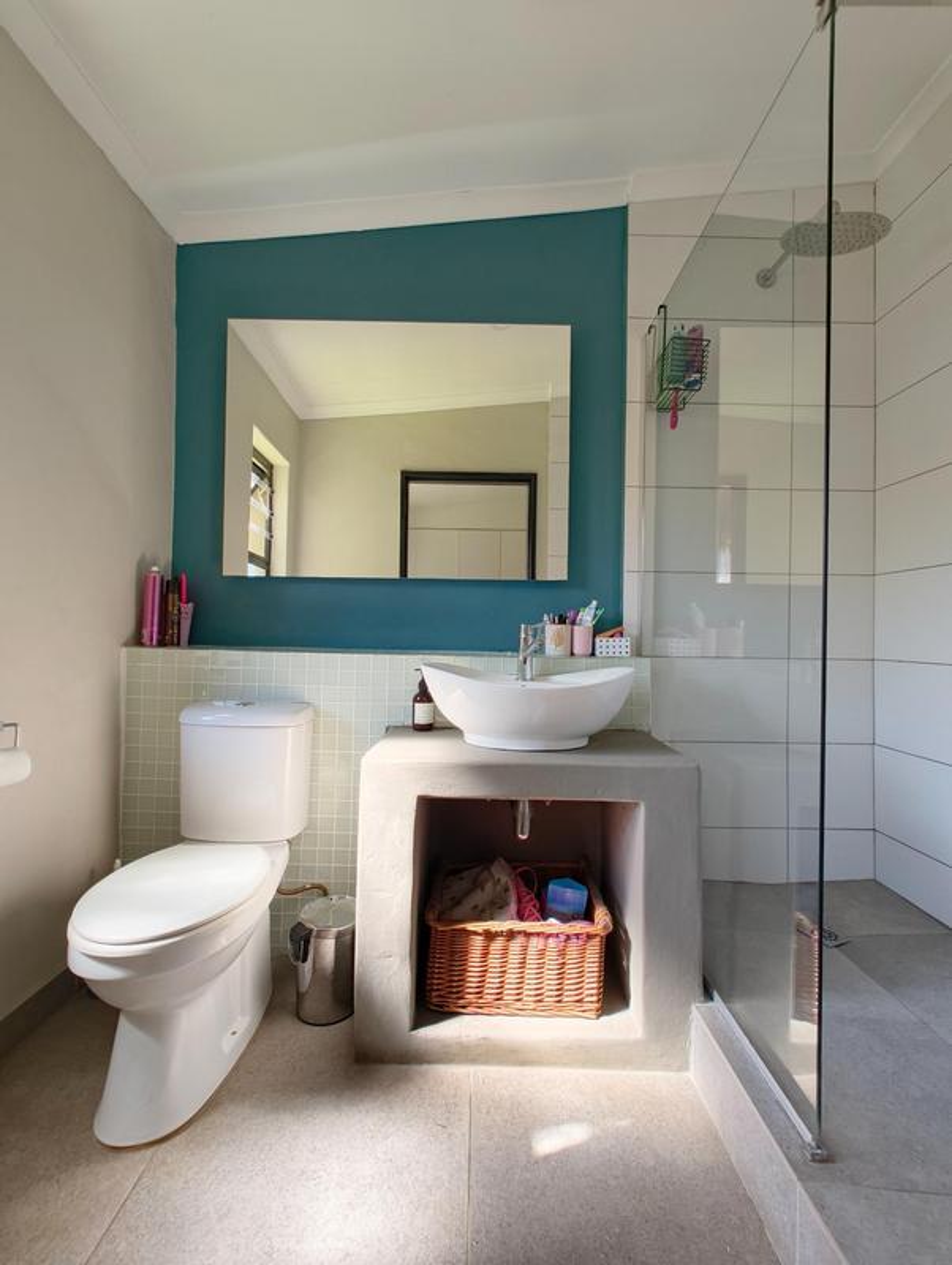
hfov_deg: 85.8
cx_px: 476
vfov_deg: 102.0
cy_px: 632
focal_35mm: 14
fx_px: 512
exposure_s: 1/50
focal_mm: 2.15
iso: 800
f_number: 2.2
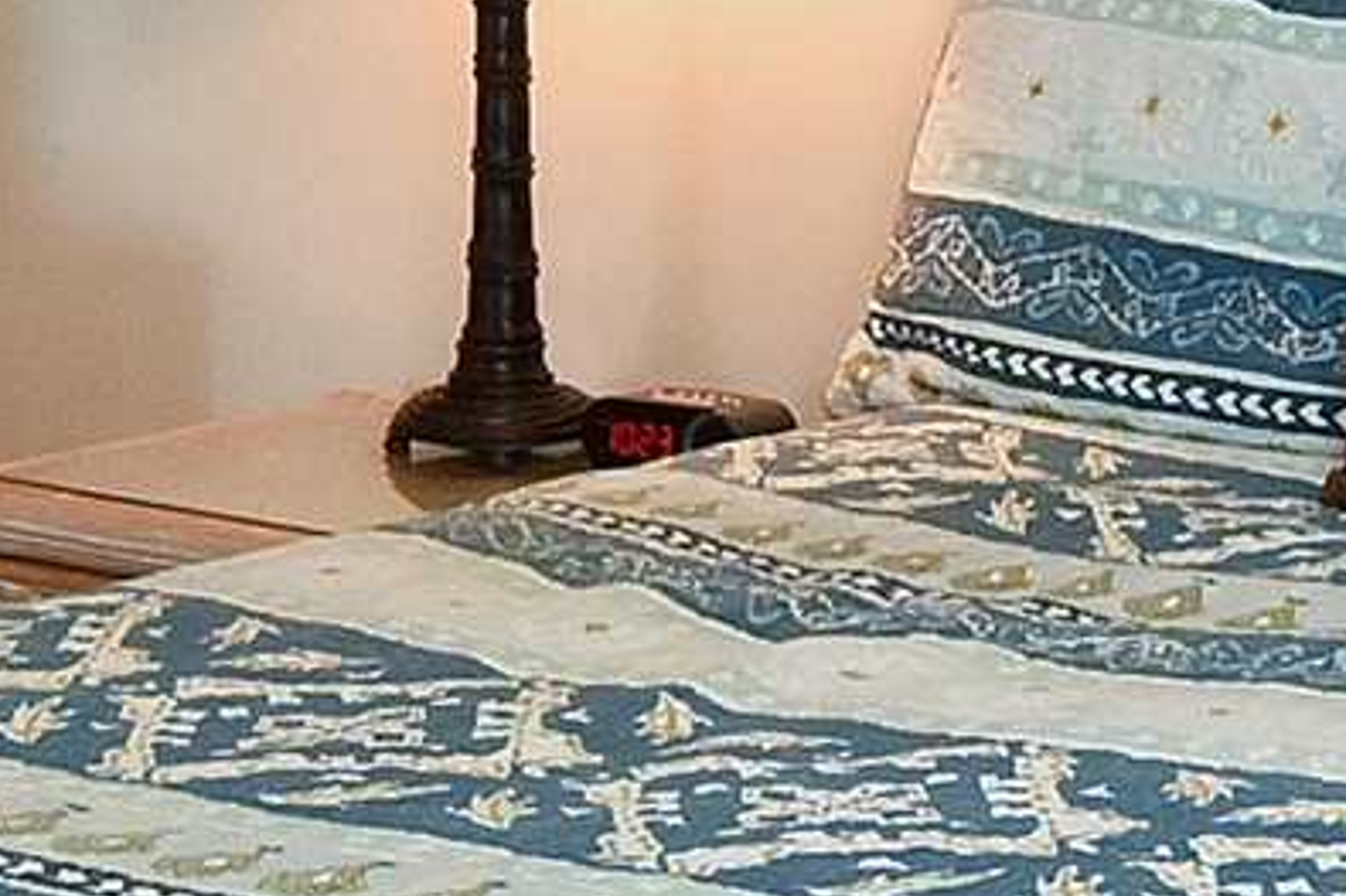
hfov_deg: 18.7
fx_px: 4073
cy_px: -279
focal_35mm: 109
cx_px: 831
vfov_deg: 12.2
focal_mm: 14
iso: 6400
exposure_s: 1/60
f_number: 16
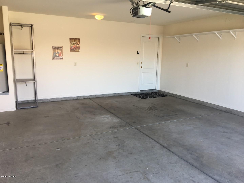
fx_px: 204
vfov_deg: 48.2
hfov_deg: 61.7
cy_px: 92
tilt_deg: -10.9
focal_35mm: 29
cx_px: 122
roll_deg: -0.4
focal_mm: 4.15
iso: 25
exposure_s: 1/60
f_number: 2.2
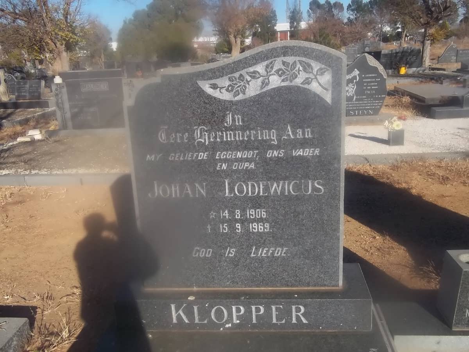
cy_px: 176
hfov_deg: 56.8
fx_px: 434
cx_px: 234
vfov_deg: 44.2
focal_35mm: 32
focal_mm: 5.7
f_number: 5.5
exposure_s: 1/400
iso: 80
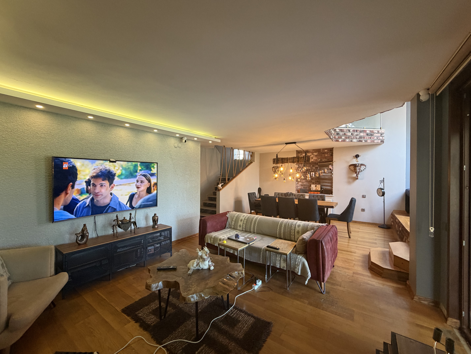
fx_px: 190
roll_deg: +1.1
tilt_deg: +1.3
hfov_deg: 102.1
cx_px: 236
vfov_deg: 85.7
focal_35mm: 14
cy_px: 177
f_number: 2.2
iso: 250
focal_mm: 2.22
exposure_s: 1/60
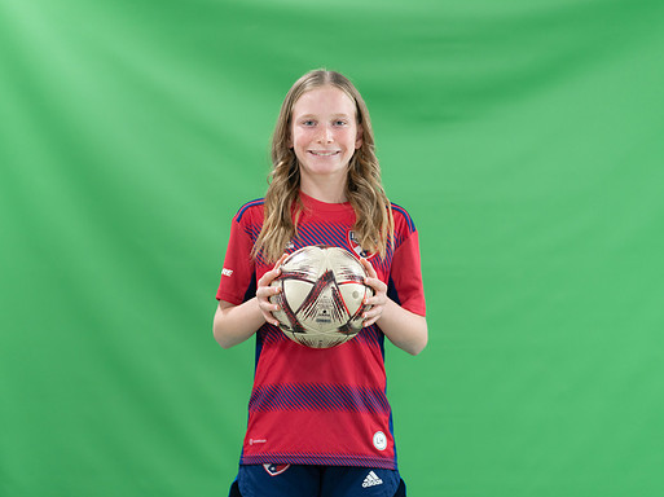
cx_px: 322
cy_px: 249
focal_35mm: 148
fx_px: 2837
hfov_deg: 13.3
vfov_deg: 10.0
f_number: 2.8
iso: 1000
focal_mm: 136
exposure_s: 1/250
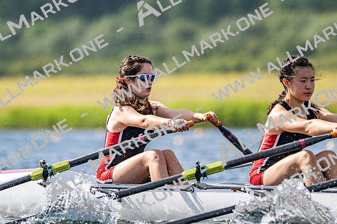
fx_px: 5654
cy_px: 112
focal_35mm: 604
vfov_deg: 2.3
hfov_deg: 3.4
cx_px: 169
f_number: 4.5
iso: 280
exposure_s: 1/2500
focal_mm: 400
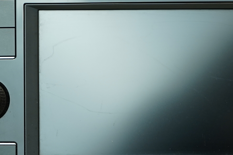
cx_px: 163
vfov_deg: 12.7
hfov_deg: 18.8
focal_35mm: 108
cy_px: 105
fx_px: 699
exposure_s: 1/160
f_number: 4
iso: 400
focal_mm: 33
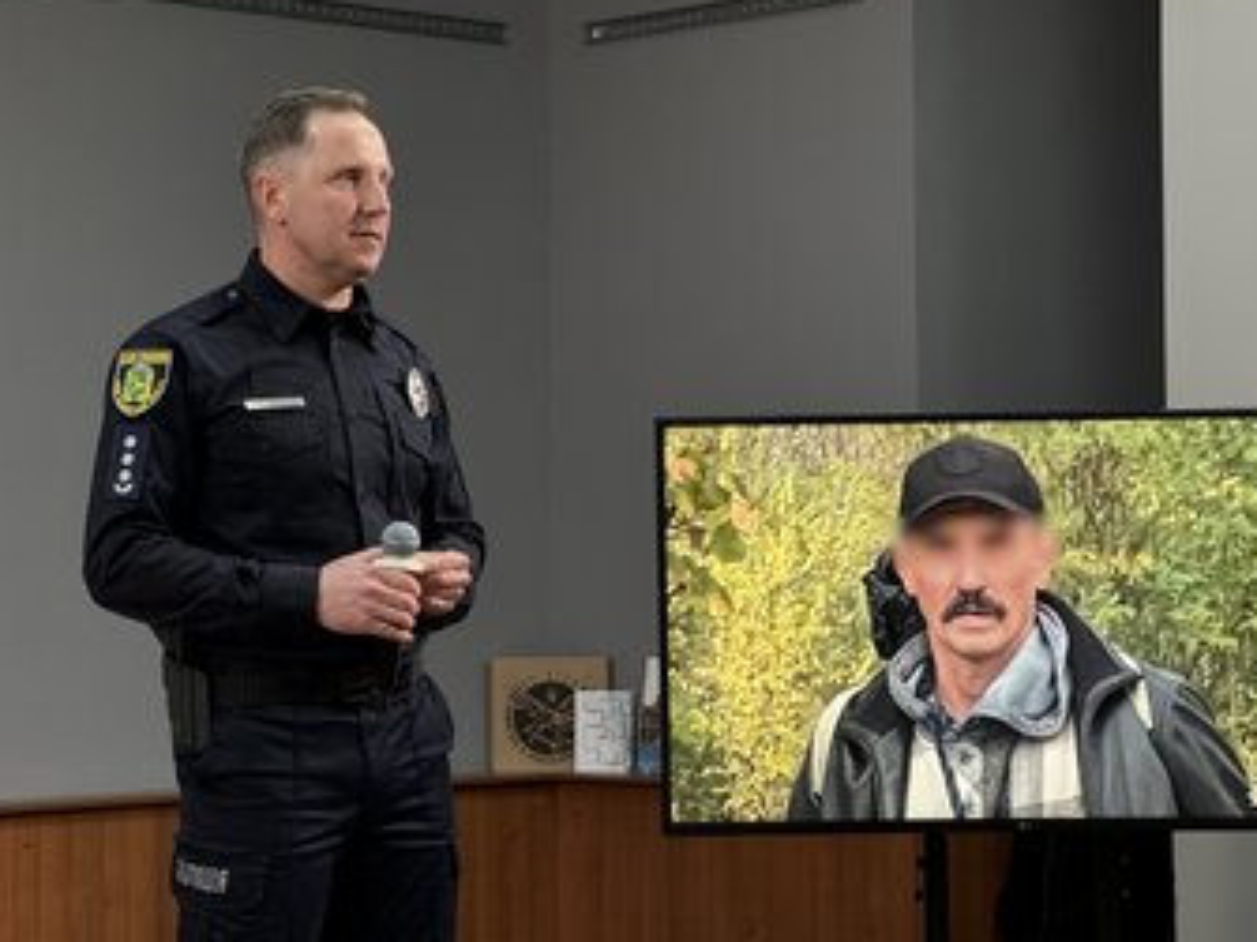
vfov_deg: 16.1
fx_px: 3340
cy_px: 454
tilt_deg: +3.1
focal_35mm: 92
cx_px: 683
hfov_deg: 21.3
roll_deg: +0.5
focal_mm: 9
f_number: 2.8
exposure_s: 1/50
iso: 160
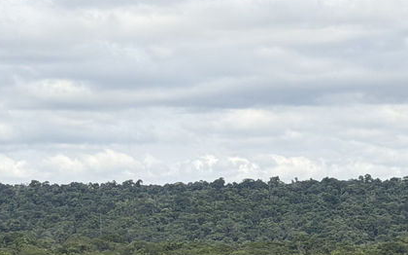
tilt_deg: -5.4
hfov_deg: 10.4
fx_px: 2156
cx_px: -213
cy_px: 492
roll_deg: +0.5
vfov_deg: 6.6
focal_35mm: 194
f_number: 1.78
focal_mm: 6.76
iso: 64
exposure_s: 1/4098
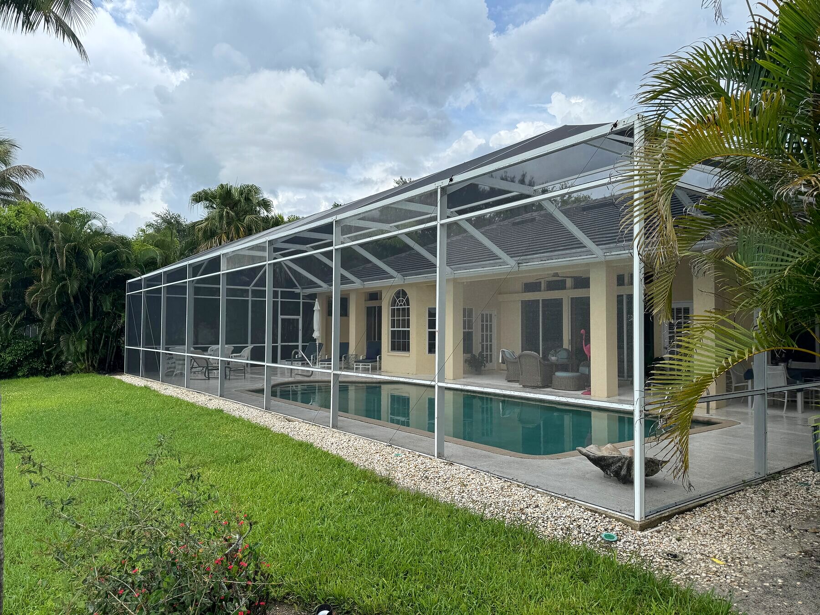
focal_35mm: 24
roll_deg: -0.5
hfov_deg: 71.6
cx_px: 410
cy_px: 308
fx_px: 569
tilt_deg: +0.5
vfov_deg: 56.8
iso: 80
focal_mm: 6.76
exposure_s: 1/3096
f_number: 1.78
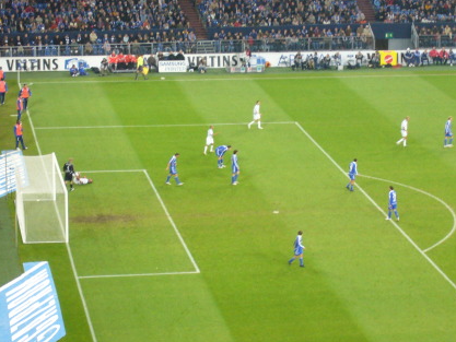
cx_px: 211
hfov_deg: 15.6
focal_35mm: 126
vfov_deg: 11.8
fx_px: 1660
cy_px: 155
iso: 200
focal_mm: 17.4
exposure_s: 1/20
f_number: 5
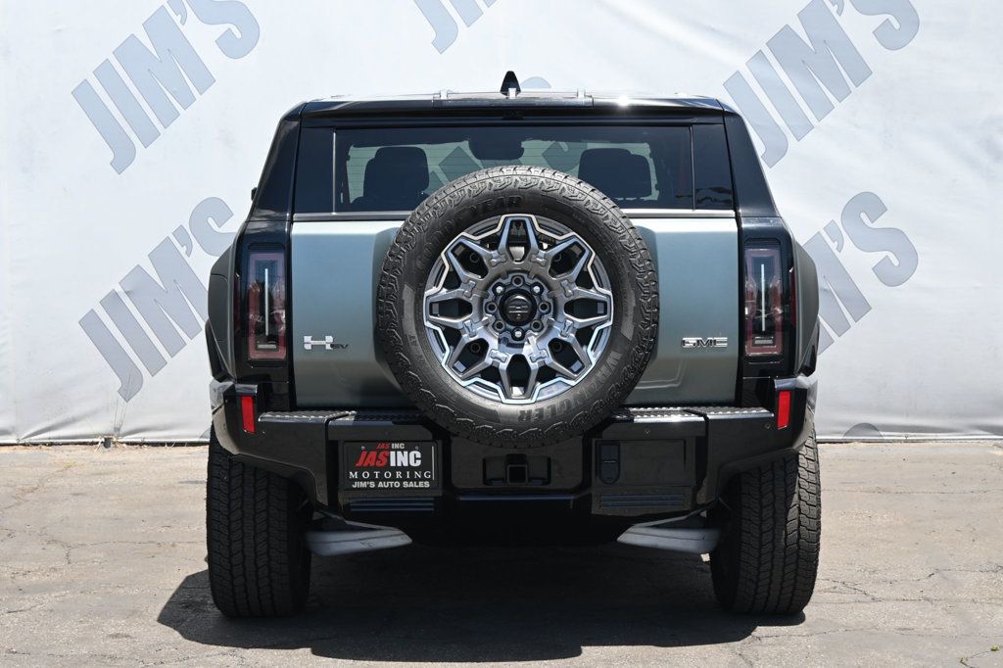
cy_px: 334
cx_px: 502
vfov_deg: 20.1
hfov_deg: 29.9
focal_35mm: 68
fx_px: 1880
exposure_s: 1/250
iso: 220
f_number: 6
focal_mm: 45
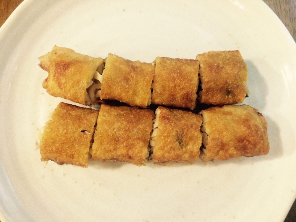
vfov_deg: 48.2
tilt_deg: -77.4
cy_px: 111
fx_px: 248
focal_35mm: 29
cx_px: 148
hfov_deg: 61.7
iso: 320
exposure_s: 1/30
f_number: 2.2
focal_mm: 4.15
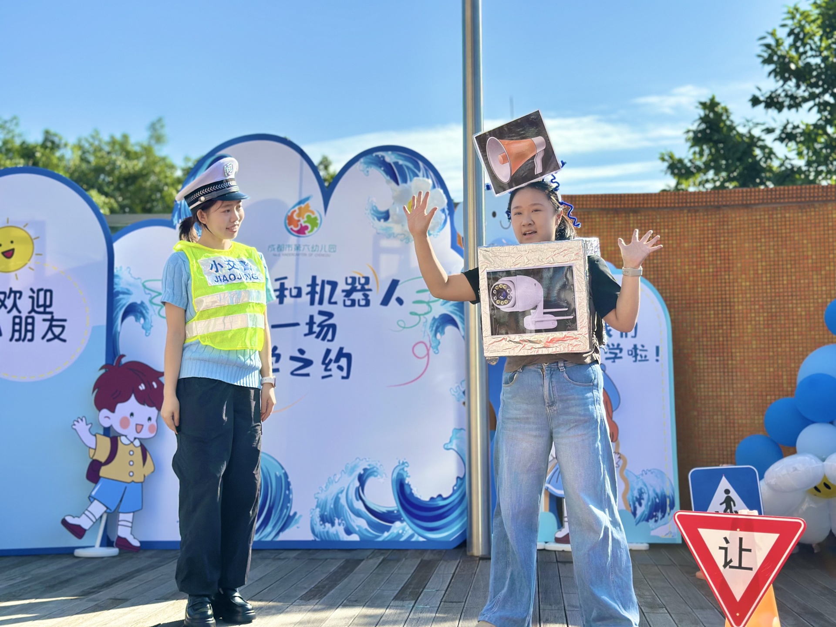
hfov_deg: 39.7
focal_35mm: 48
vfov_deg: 30.3
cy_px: 314
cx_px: 418
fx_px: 1159
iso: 100
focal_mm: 6.86
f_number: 1.78
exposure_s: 1/5000
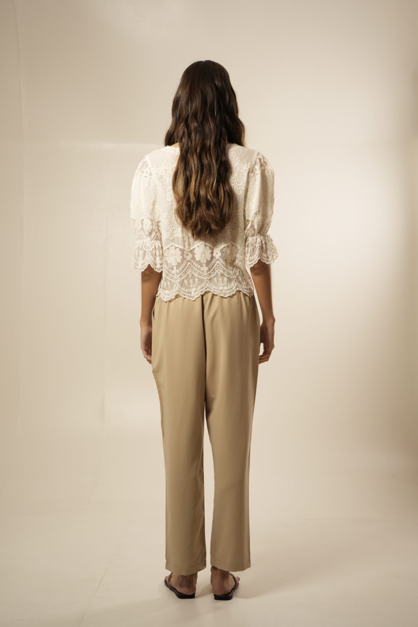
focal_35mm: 50
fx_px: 871
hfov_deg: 27.0
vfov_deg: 39.6
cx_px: 209
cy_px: 314
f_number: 3.2
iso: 640
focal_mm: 50
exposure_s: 1/125
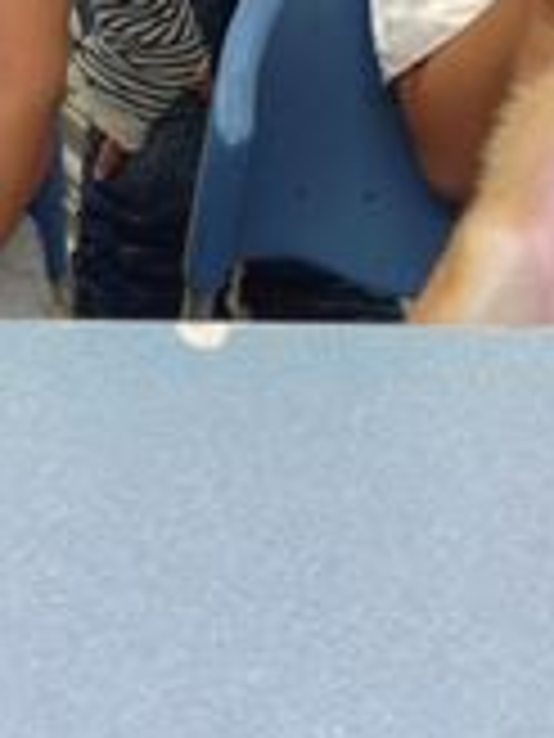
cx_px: 50
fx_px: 2731
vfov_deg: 14.8
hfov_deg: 11.5
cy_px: -180
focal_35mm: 128
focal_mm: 4.28
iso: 64
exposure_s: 1/30
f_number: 2.4
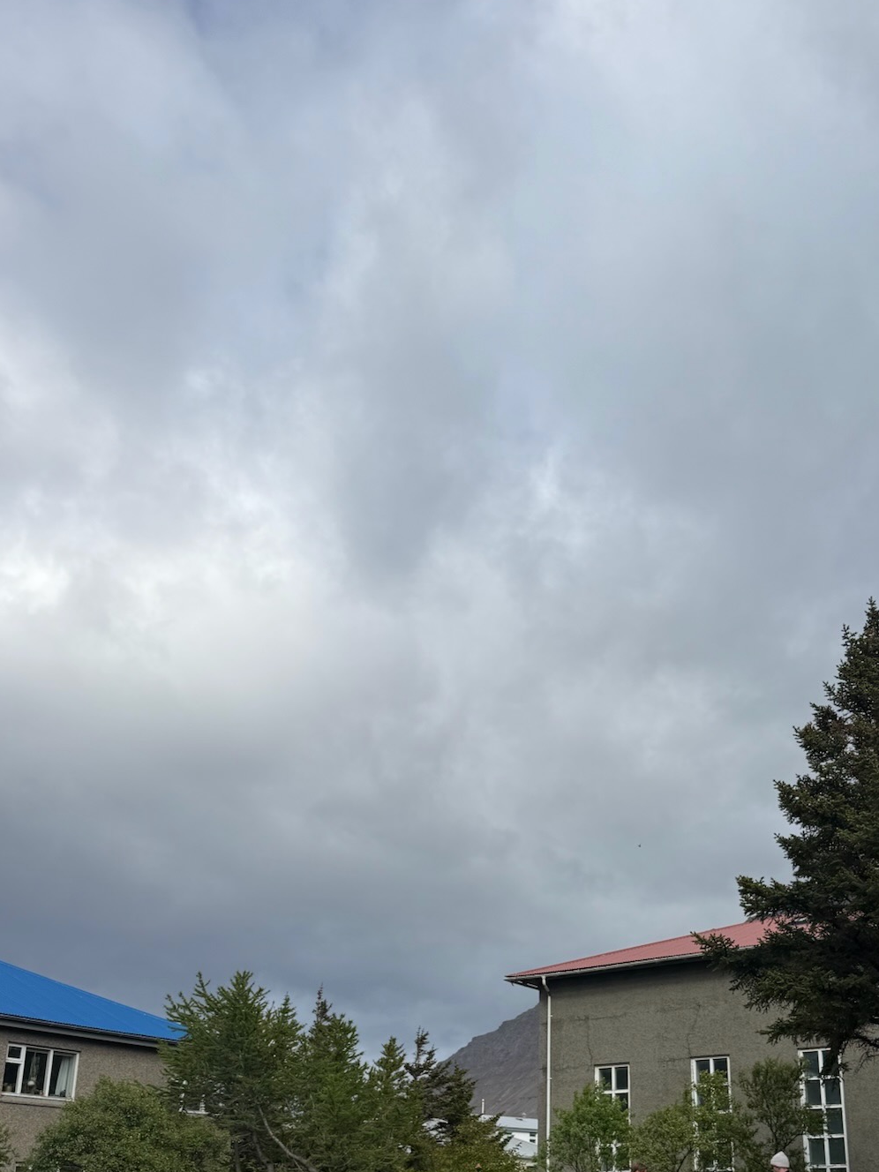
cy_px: 836
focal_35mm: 37
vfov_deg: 48.7
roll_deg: -0.4
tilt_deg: +17.2
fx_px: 1253
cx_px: 605
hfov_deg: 38.1
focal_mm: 6.76
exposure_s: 1/6173
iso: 80
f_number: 1.78
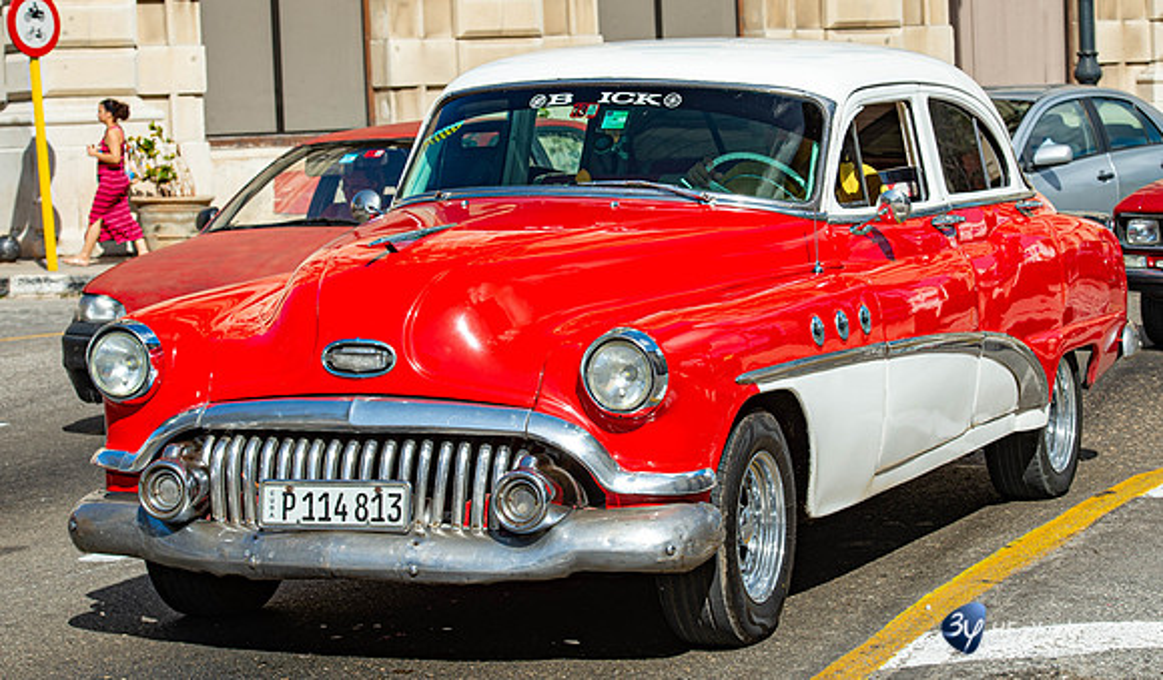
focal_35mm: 109
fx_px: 3391
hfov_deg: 19.5
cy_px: 264
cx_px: 620
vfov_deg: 11.4
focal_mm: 85
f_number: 9
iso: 100
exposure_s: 1/320
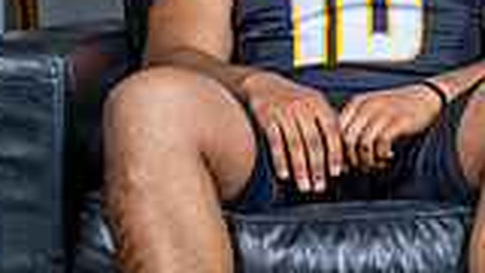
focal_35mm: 282
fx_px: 3627
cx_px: 976
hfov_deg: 7.4
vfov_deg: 4.3
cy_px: 68
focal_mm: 50
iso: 100
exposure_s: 1/100
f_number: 5.6
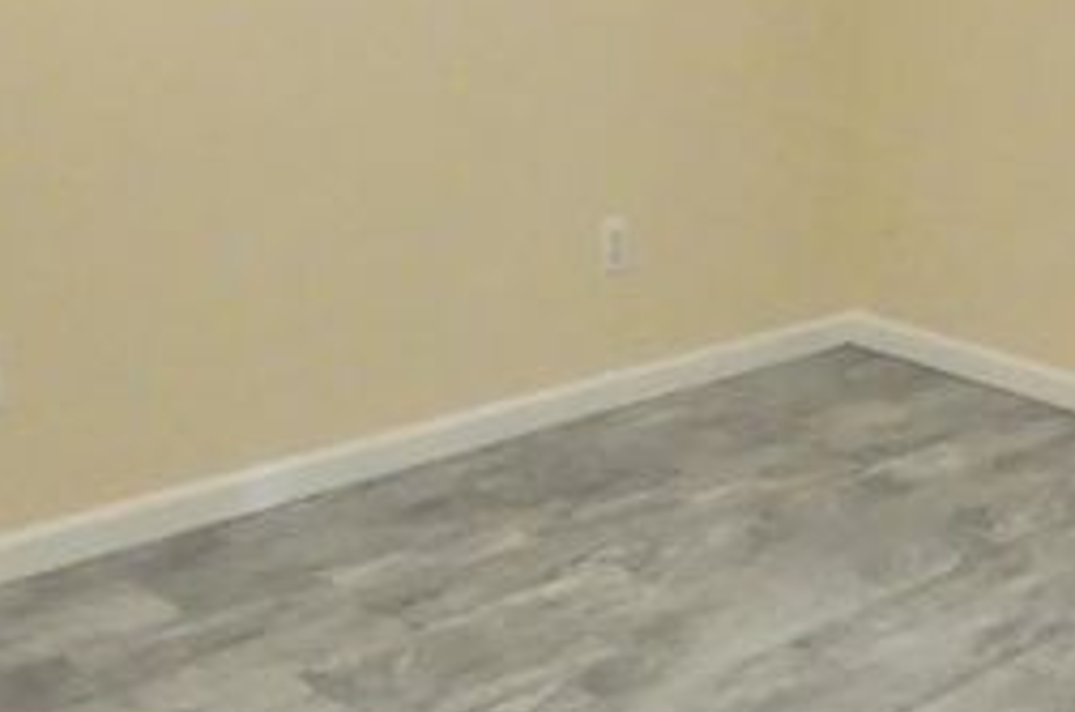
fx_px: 1818
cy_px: -94
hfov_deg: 30.5
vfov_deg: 21.0
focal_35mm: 61
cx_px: 1084
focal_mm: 10
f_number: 18
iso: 3200
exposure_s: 1/100
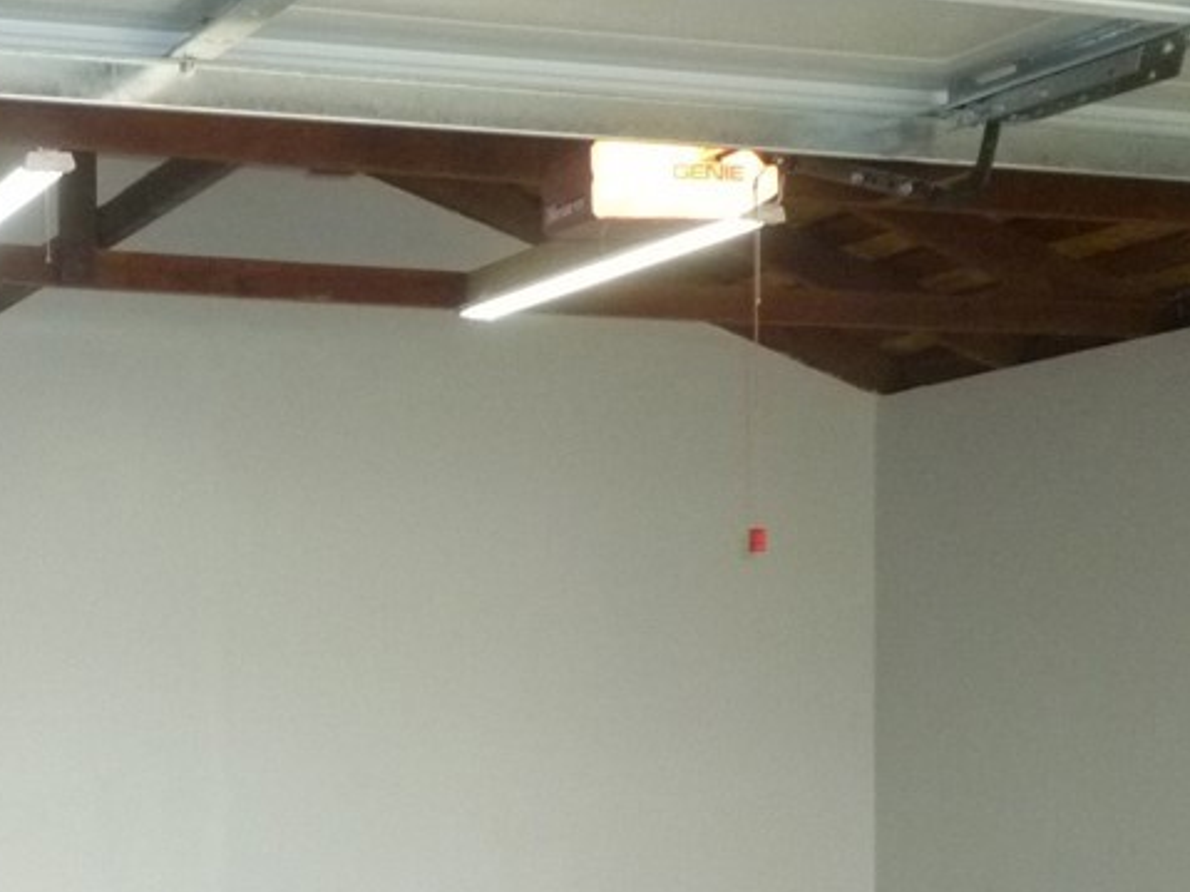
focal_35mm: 62
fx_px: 2131
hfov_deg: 28.9
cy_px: 892
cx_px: -37
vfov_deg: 22.7
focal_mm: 5.2
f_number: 3.3
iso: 400
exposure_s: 1/250
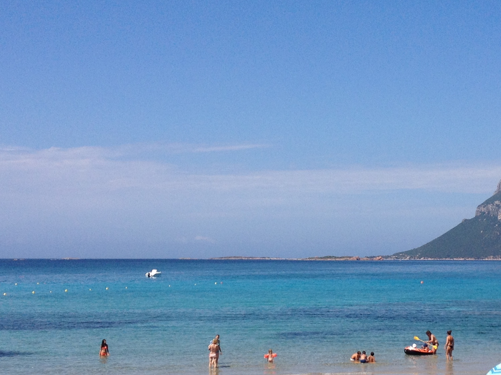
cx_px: 379
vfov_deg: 19.4
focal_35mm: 76
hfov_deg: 25.3
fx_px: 1100
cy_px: 204
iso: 50
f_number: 2.4
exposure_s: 1/2632
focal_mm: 4.28
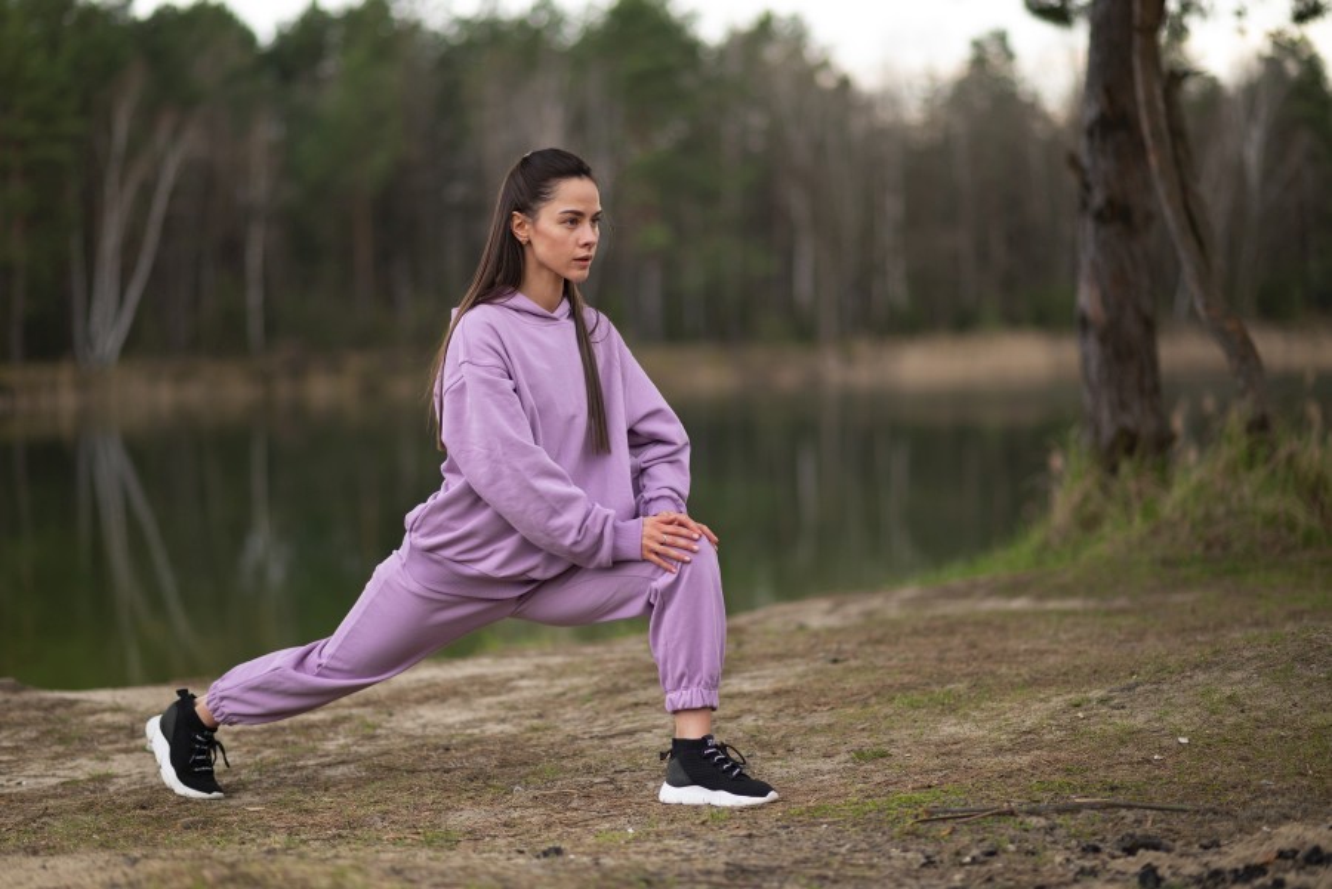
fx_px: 3146
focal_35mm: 85
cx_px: 666
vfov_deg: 16.1
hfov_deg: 23.9
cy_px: 444
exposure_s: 1/1600
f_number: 1.8
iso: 640
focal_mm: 85
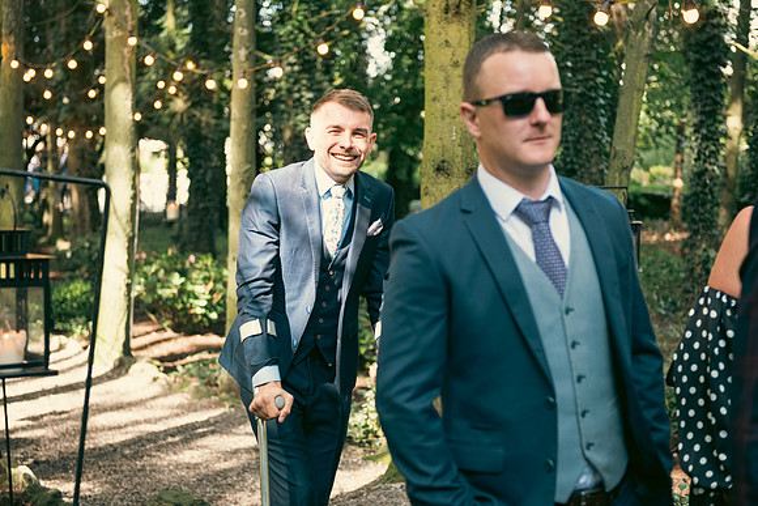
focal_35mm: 62
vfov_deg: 21.9
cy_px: 253
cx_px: 379
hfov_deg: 32.4
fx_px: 1306
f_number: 3.5
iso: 250
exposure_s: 1/160
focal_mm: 62
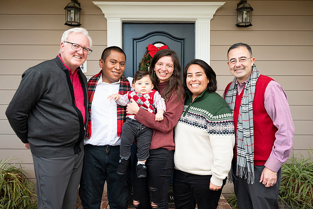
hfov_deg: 58.7
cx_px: 156
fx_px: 278
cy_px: 104
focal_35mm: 32
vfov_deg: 41.1
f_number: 4.8
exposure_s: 1/160
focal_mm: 32
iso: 400
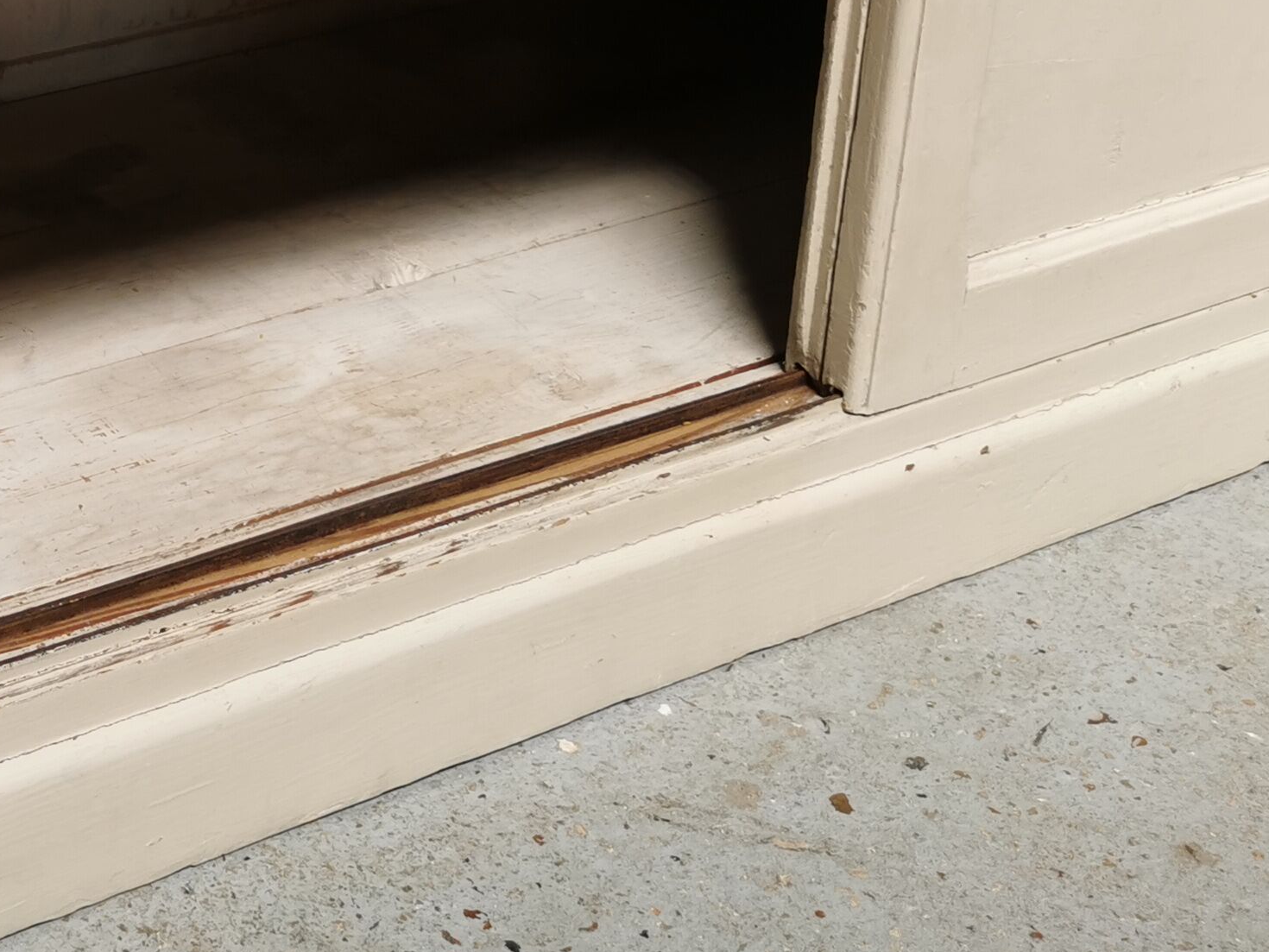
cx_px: -9
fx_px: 2457
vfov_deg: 21.0
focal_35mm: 67
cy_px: -73
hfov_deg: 27.3
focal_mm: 5.58
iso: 50
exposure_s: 1/1107
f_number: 1.8
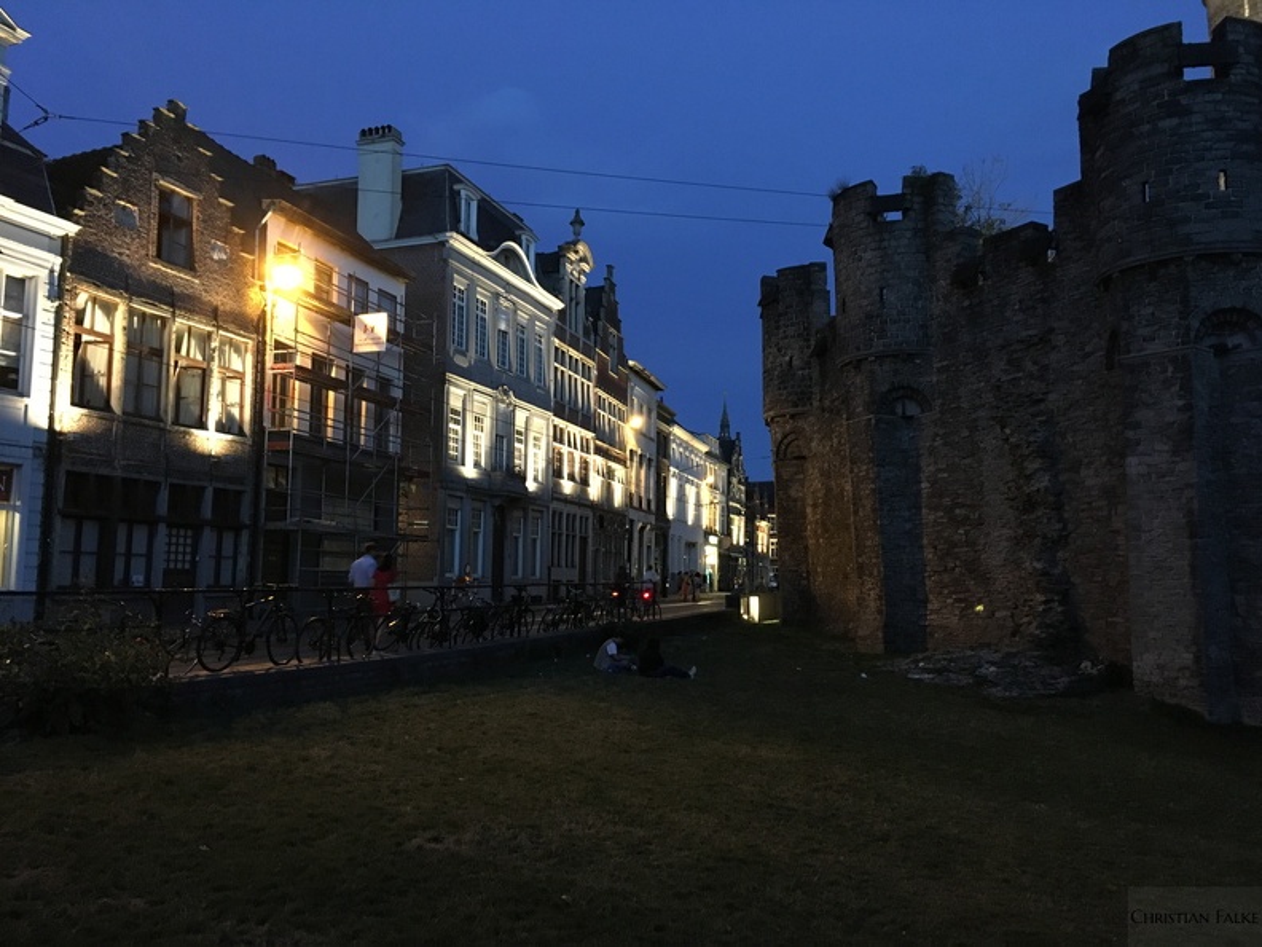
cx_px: 631
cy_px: 474
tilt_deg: +6.6
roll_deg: +0.3
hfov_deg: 61.7
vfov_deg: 48.2
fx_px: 1057
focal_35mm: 29
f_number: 2.2
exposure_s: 1/17
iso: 400
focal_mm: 4.15
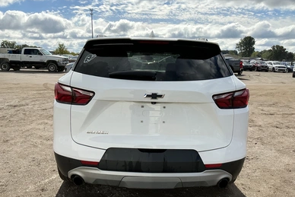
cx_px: 146
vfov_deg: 43.5
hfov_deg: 61.9
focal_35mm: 30
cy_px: 113
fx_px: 246
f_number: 1.8
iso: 25
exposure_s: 1/2538
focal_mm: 3
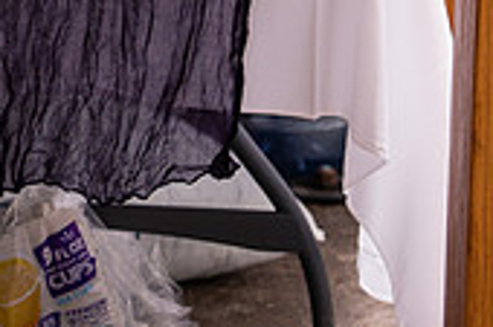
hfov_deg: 8.5
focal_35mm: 239
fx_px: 3270
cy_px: 4
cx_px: -212
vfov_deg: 5.7
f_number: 2.8
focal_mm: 70
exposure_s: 1/500
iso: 250
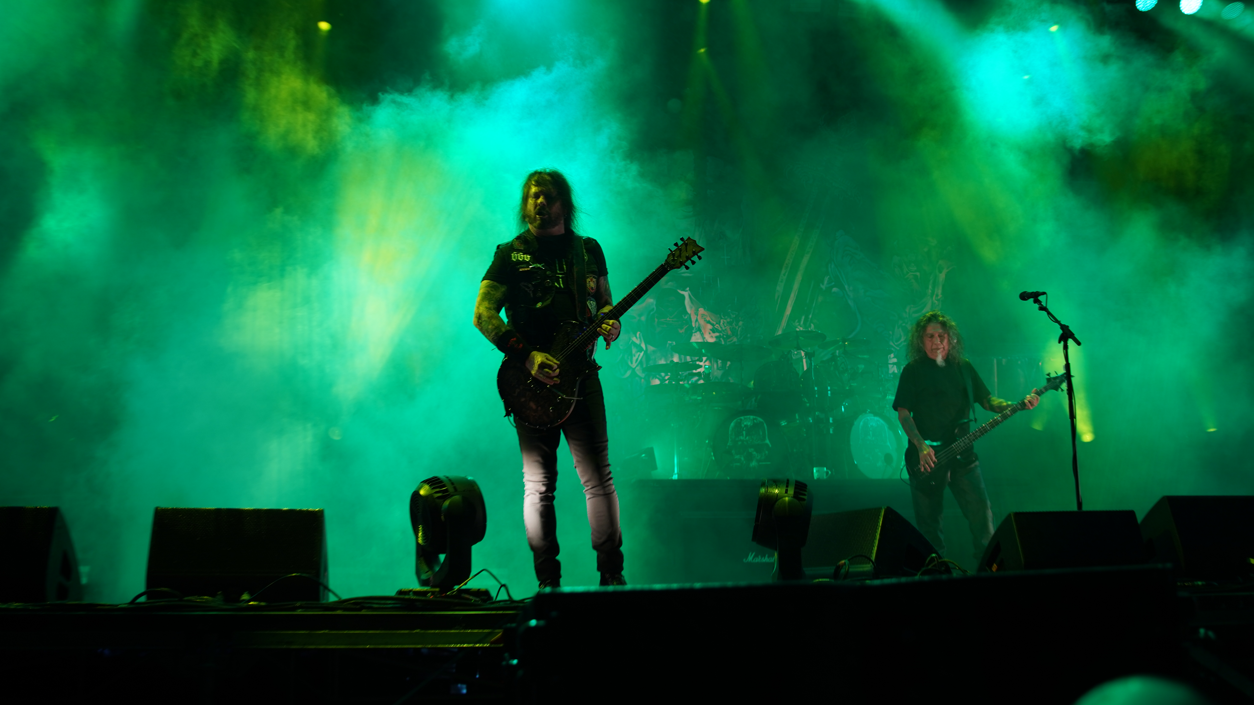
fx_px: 1131
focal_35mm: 34
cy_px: 340
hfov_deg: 58.0
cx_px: 629
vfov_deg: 34.6
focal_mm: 32
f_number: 4
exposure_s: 1/100
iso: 250
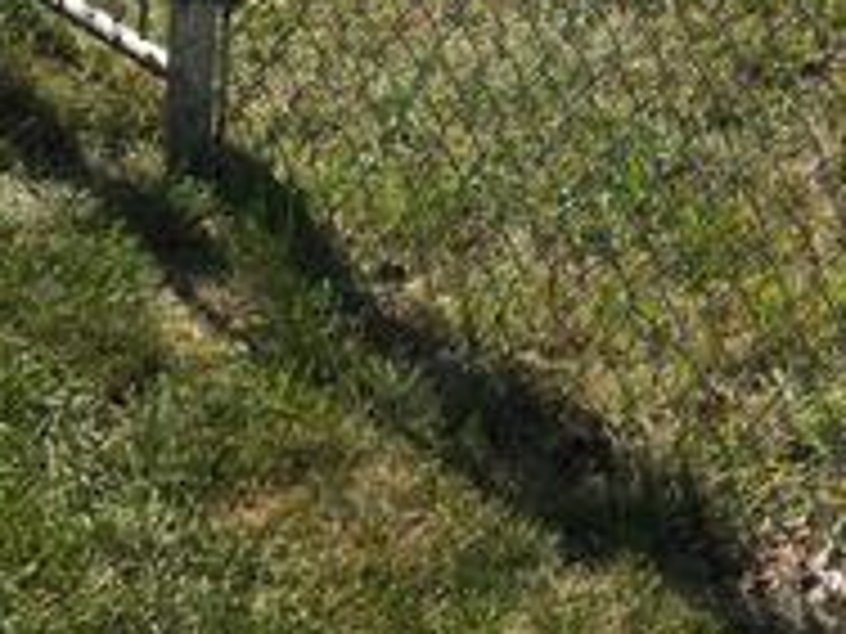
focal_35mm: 125
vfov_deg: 10.4
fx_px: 3055
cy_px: -850
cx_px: 1422
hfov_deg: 14.3
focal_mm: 6.3
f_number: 1.7
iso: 12
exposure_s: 1/876
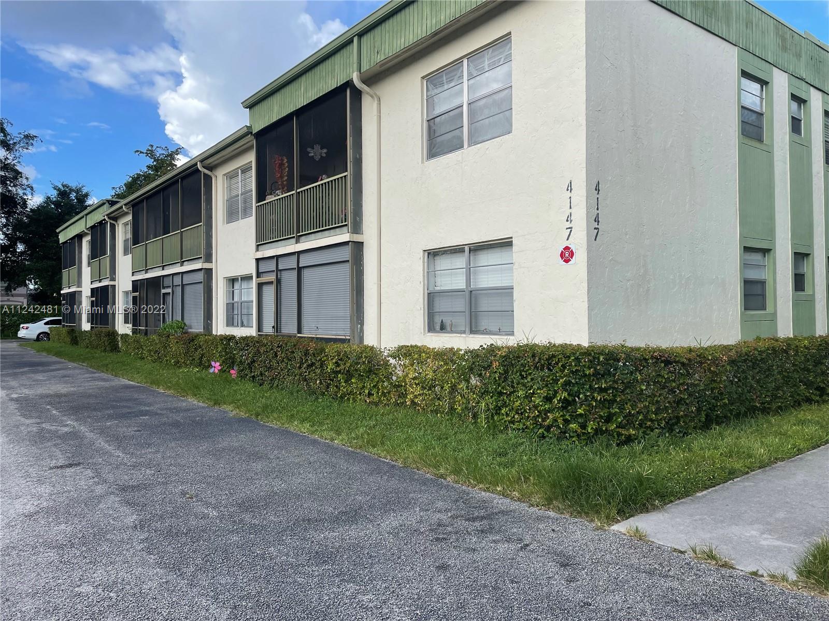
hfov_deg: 67.3
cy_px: 310
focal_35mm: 26
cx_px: 414
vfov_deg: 53.1
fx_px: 623
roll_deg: +0.7
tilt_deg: +1.6
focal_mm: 4.2
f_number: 1.6
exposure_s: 1/1916
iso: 32
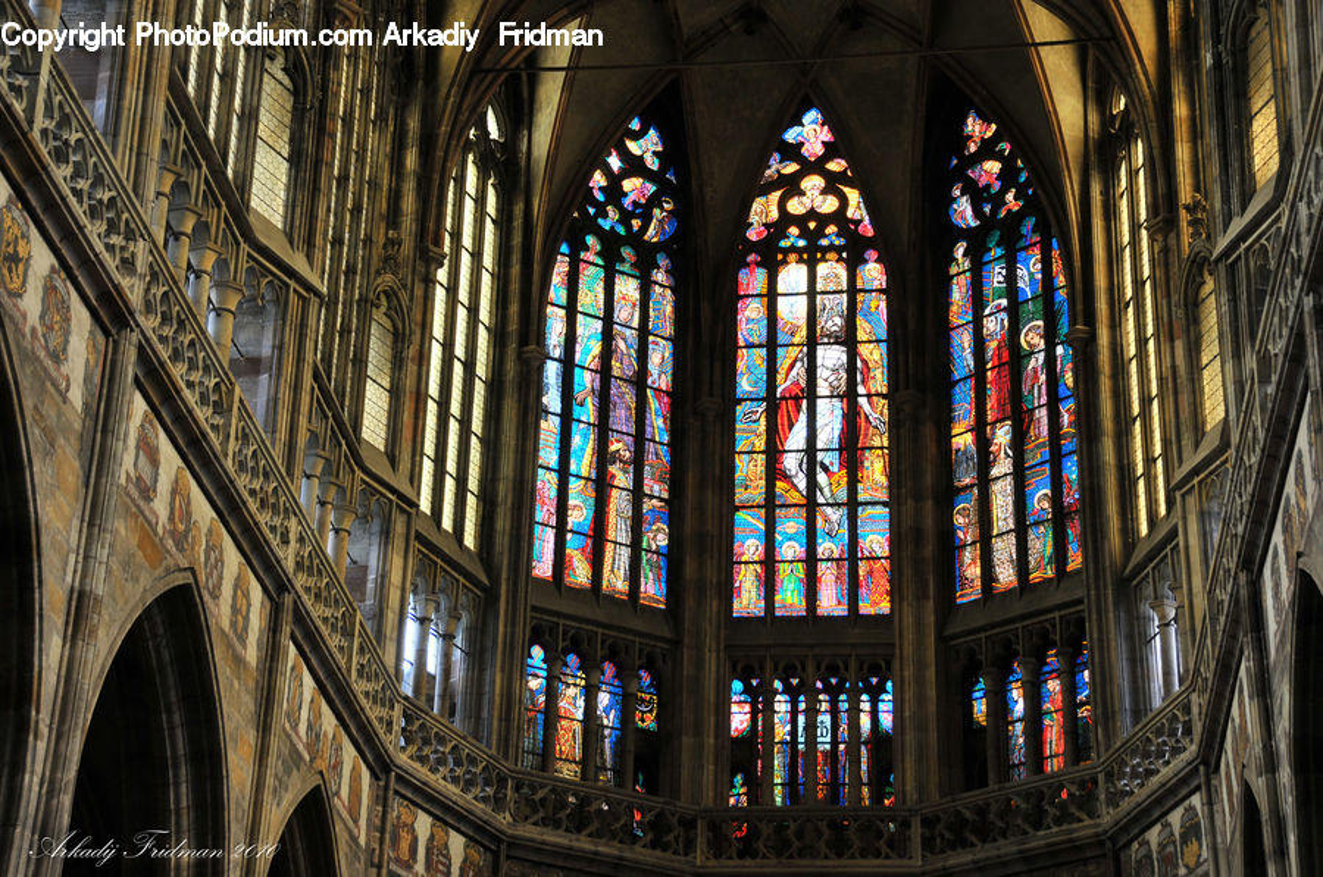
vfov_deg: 19.7
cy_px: 438
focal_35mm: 69
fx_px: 2532
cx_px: 662
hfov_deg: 29.3
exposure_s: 1/50
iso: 320
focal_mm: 46
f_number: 6.3
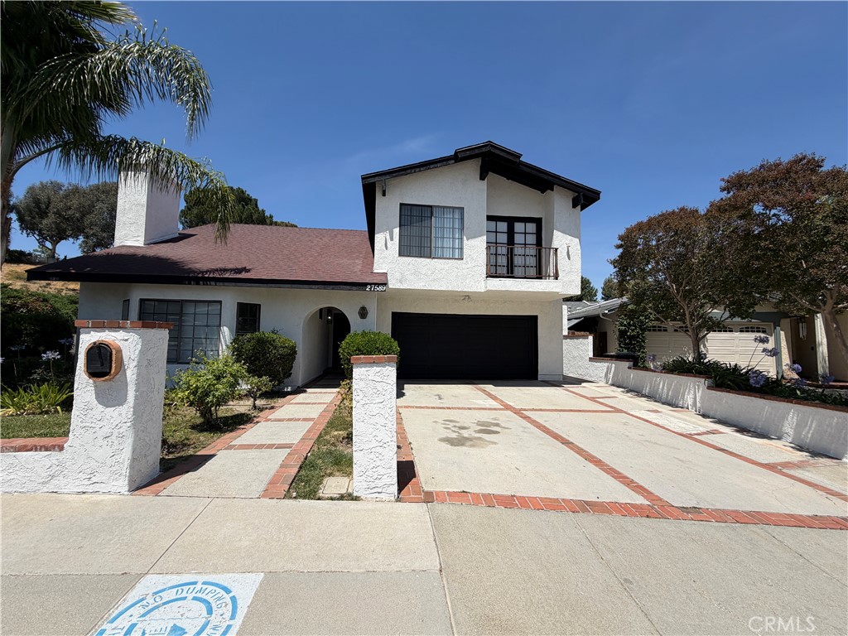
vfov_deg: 85.7
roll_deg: -1.8
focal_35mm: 14
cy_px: 318
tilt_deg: +3.3
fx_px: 343
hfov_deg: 102.1
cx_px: 424
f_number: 2.2
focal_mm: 2.22
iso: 20
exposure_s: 1/1105
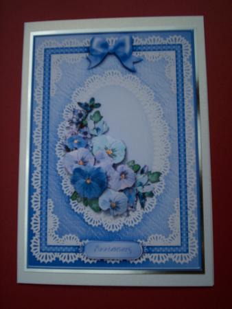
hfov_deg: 39.7
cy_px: 154
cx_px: 116
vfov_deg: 51.3
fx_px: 321
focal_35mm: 36
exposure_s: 1/1111
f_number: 4.5
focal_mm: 5.9
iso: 100
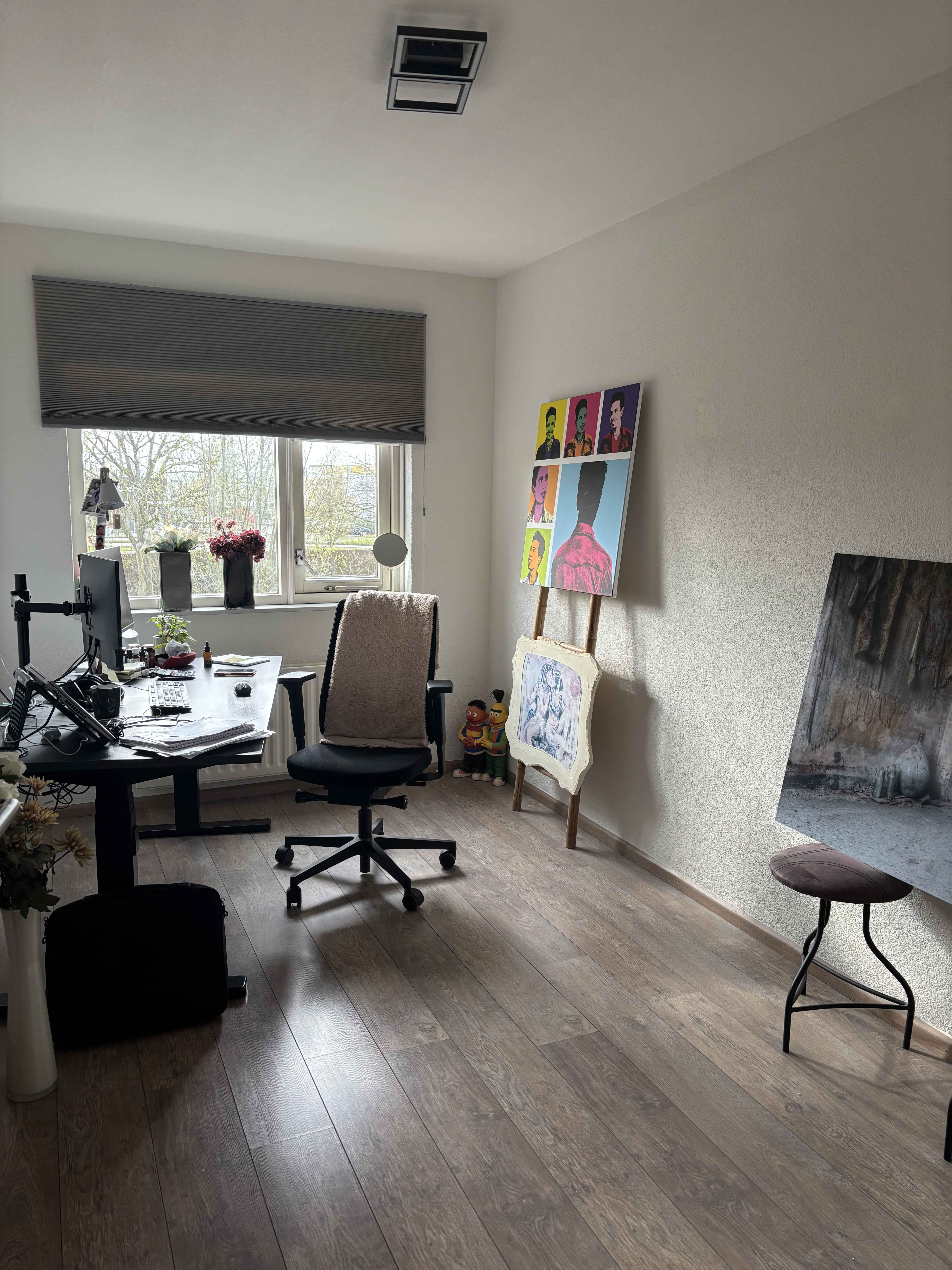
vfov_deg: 67.3
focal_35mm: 26
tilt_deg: -8.8
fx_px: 953
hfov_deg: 53.1
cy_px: 635
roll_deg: -1.1
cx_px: 476
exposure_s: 1/121
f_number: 1.6
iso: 125
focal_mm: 5.96
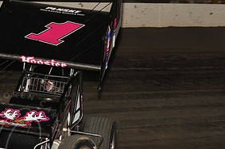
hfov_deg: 8.3
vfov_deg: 5.6
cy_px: 67
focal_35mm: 246
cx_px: 15
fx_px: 1536
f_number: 6.3
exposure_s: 1/320
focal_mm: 120
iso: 800
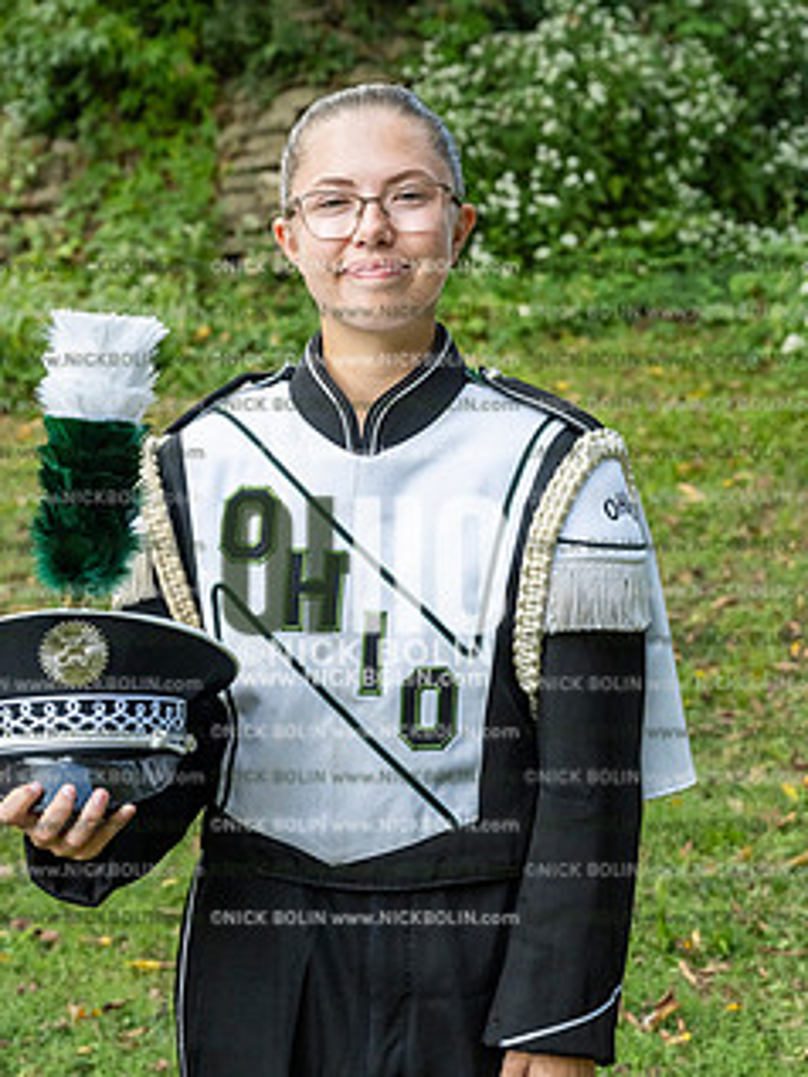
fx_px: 2208
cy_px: 591
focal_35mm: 71
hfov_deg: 20.7
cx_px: 363
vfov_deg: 27.4
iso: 1000
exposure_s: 1/640
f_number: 5.6
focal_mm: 52
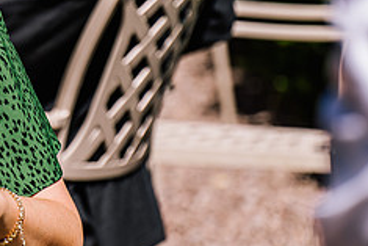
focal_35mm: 445
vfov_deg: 3.1
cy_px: 29
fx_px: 4552
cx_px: -58
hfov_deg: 4.6
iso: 125
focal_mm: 180
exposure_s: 1/1000
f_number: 4.5
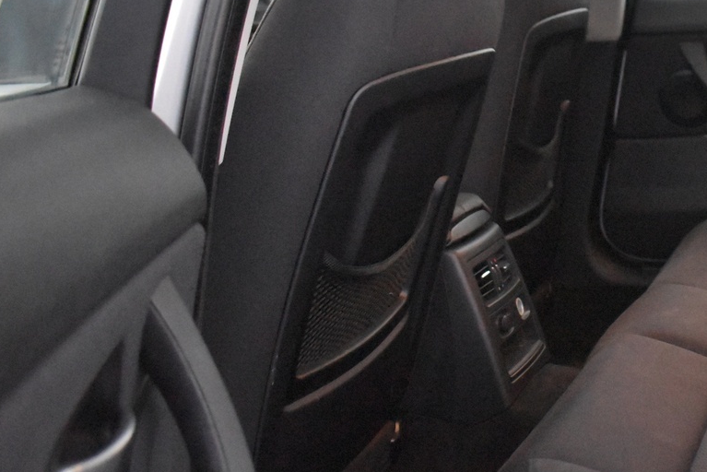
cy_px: 200
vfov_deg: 23.8
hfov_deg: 32.8
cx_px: 668
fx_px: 1120
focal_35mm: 57
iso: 9000
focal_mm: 18
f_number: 3.5
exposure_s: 1/60
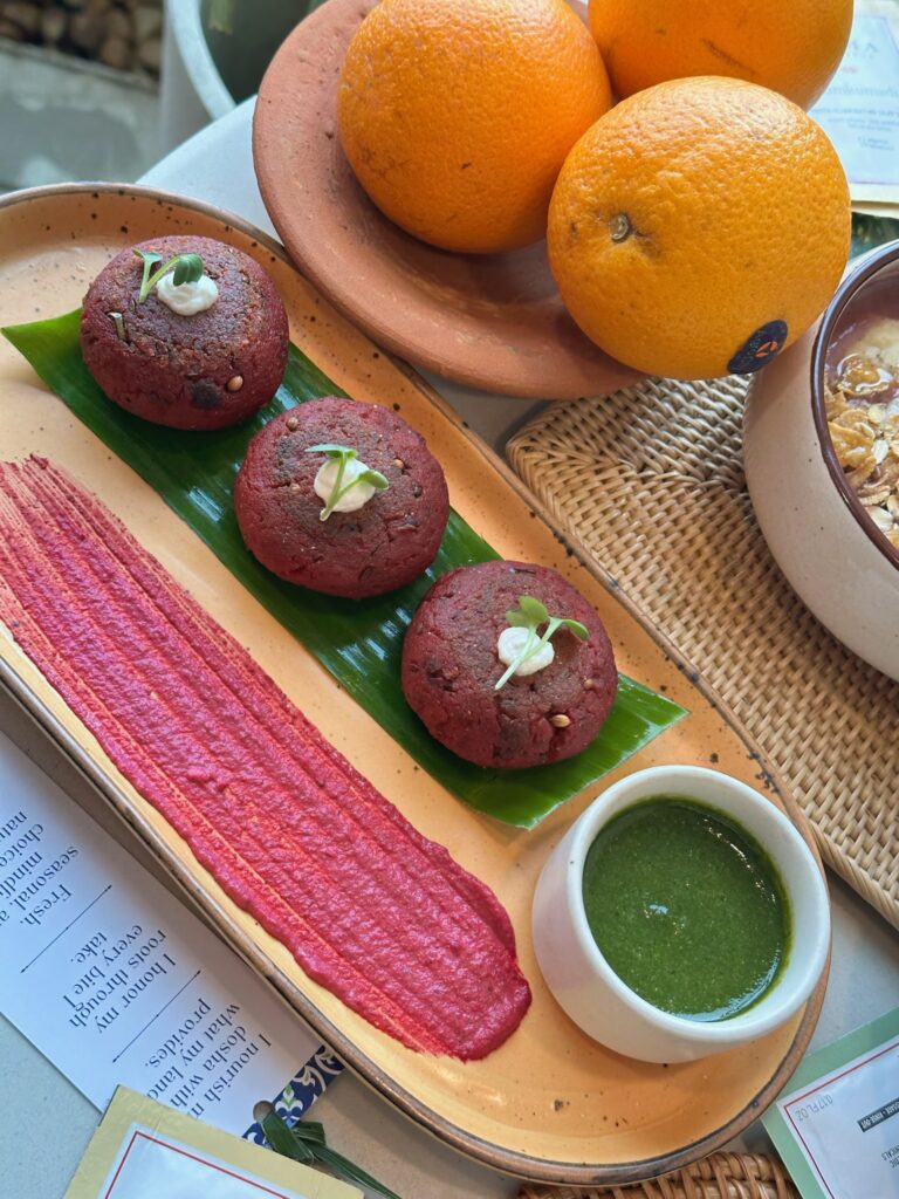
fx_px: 1662
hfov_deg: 30.3
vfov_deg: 39.7
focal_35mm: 48
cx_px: 450
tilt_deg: -60.6
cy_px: 600
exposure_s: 1/100
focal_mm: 6.86
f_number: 1.78
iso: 80
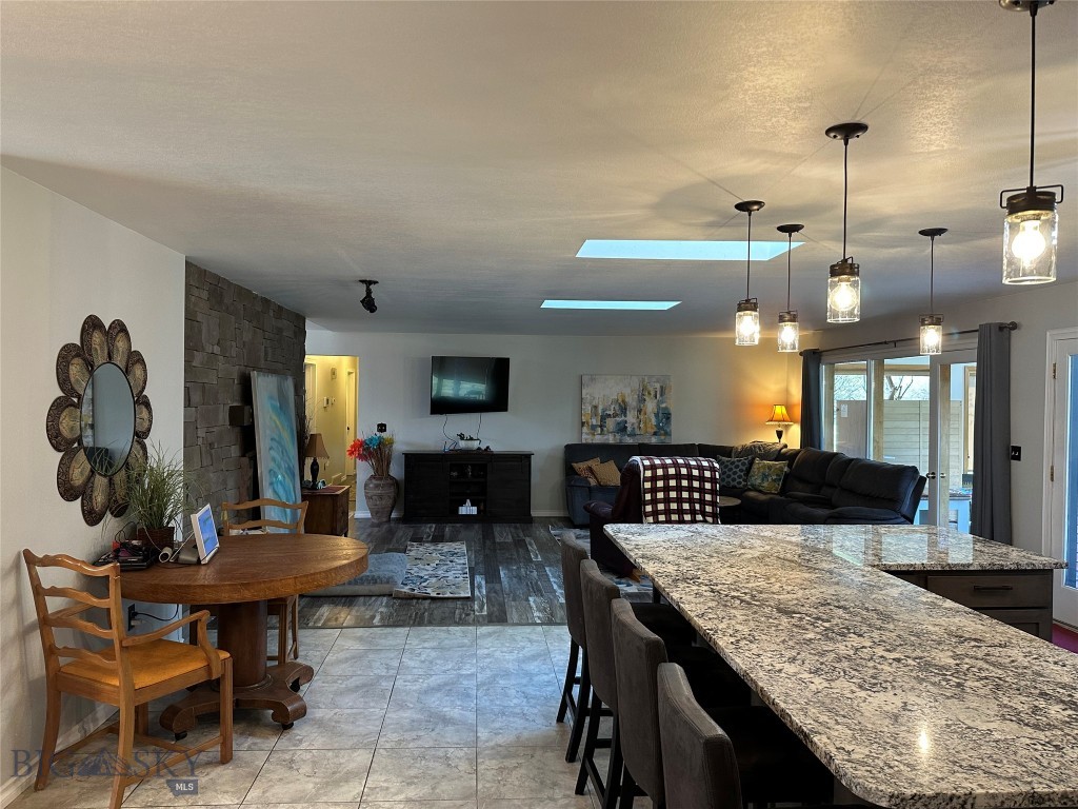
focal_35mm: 24
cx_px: 539
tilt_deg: -0.5
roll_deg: -0.9
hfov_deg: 71.6
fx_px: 747
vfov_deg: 56.8
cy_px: 404
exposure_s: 1/60
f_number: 1.78
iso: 200
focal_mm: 6.86
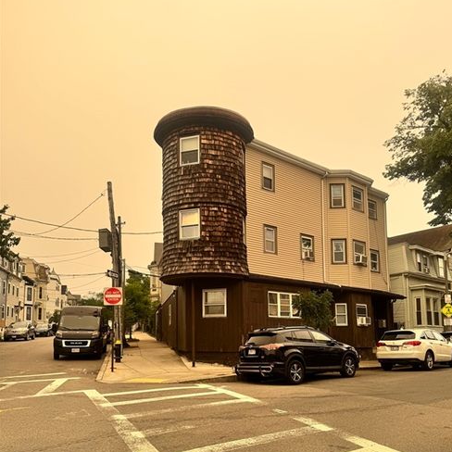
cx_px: 231
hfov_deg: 55.6
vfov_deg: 54.5
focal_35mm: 29
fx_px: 428
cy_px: 300
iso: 80
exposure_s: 1/2174
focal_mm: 6.76
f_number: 1.78
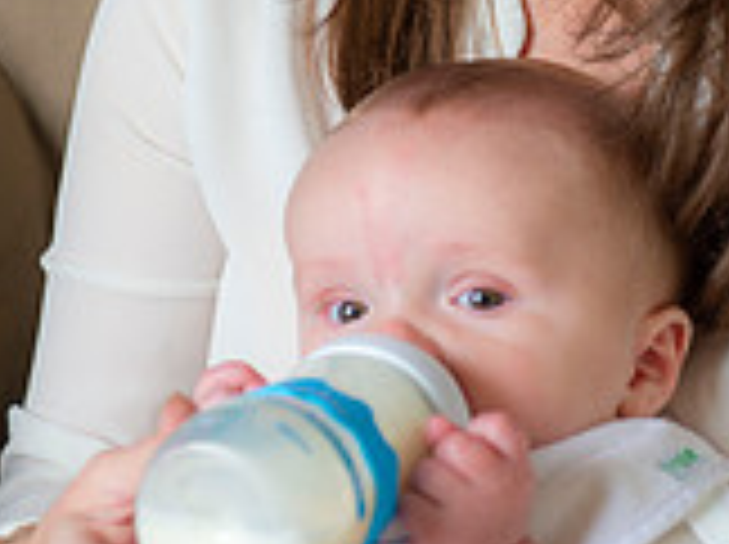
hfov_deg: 10.6
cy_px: 211
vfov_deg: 7.9
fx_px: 3932
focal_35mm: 187
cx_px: 578
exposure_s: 1/200
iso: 250
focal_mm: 70
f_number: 4
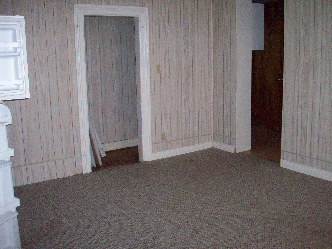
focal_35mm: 37
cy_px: 124
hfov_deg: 50.1
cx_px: 166
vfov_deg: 38.7
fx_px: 355
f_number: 2.8
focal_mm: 6.2
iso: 200
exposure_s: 1/64
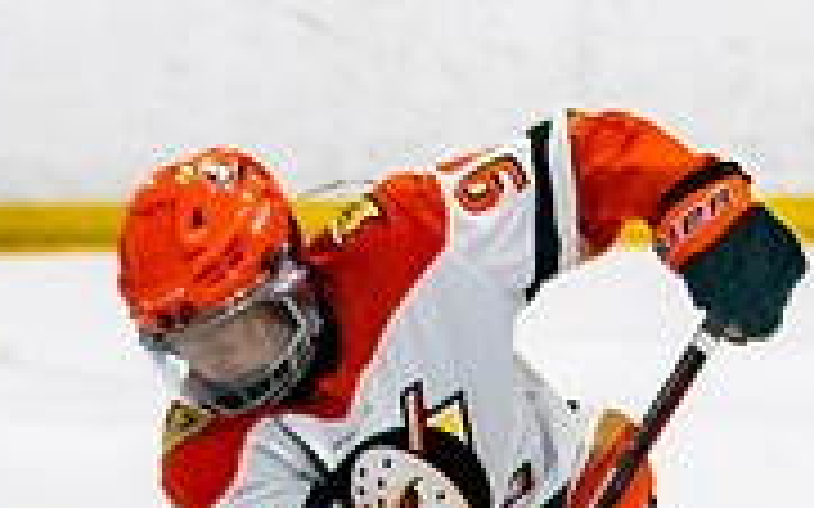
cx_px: 455
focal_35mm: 830
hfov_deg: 2.5
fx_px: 18407
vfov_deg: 1.6
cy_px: 1286
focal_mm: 85
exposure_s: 1/640
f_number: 2.8
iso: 500
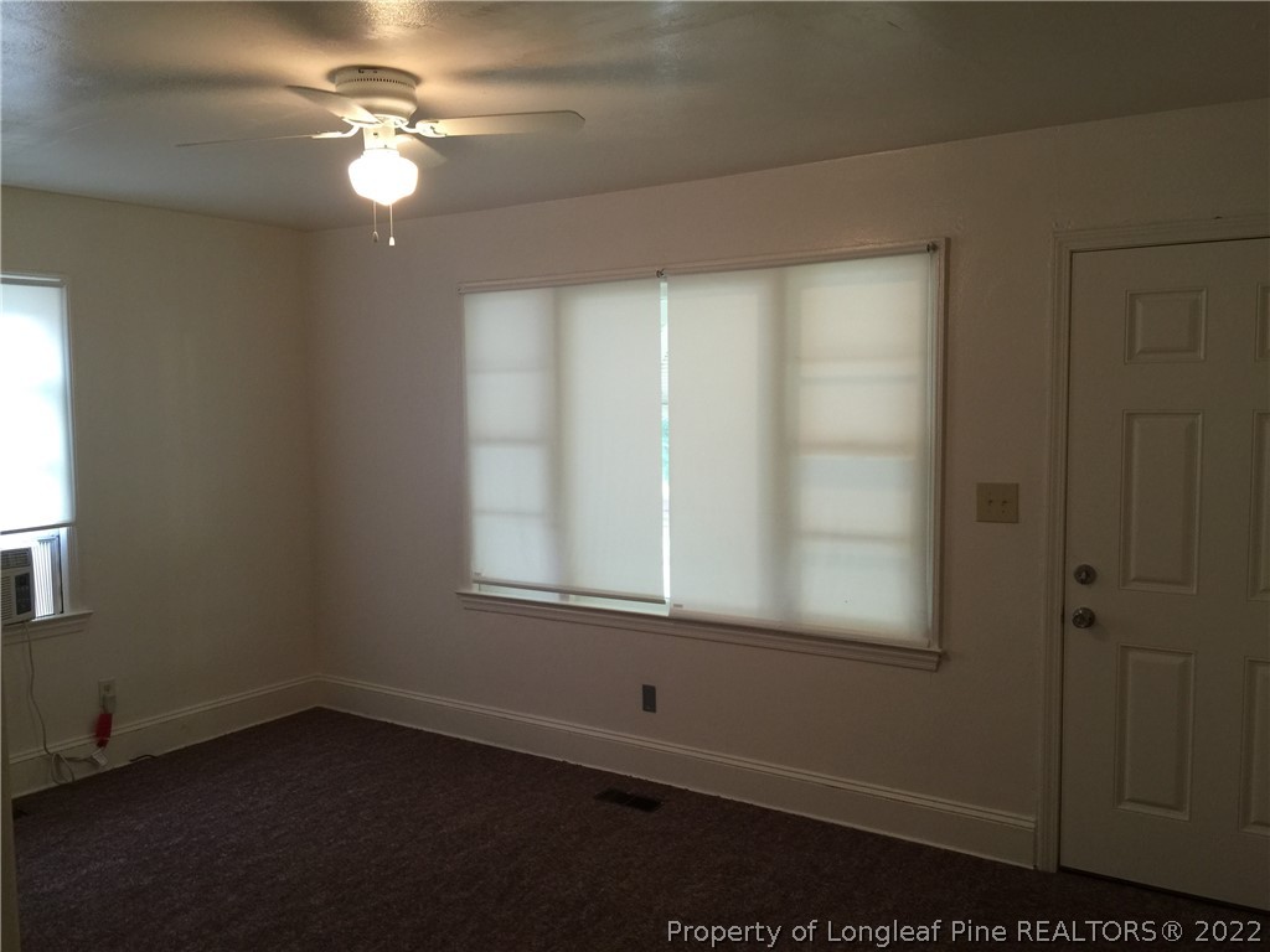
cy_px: 476
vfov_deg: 48.2
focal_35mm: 29
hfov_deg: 61.7
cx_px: 635
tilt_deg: -3.9
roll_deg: +0.1
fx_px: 1064
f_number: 2.2
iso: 50
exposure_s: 1/30
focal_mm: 4.15
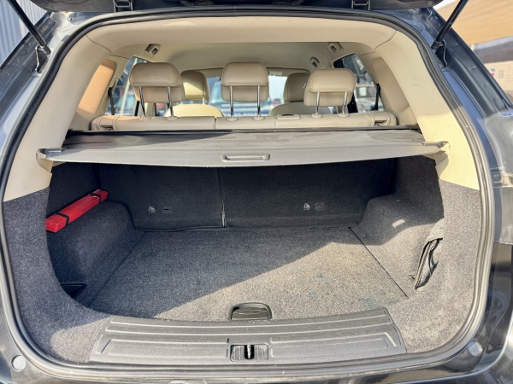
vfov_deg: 56.8
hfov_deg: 71.6
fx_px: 356
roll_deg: +1.1
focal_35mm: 24
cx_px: 256
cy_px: 192
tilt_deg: -13.9
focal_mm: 6.76
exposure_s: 1/130
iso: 80
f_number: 1.78
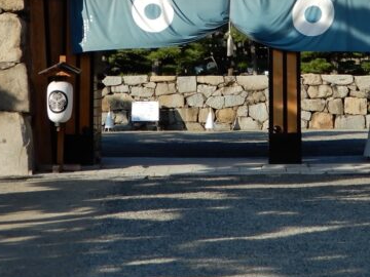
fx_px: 1368
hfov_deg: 15.3
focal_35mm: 128
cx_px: 271
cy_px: -105
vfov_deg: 11.2
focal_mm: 8
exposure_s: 1/500
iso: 80
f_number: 4
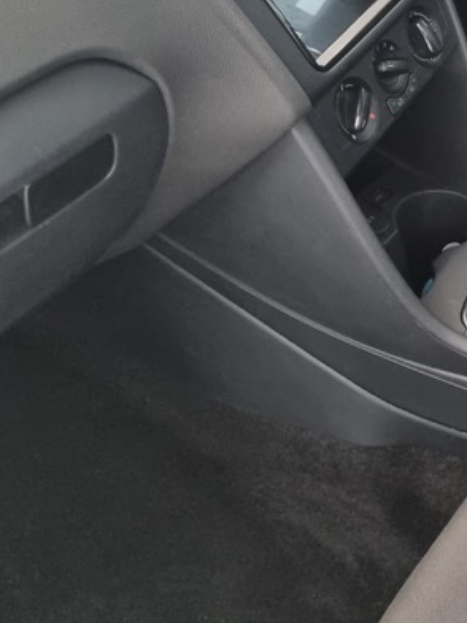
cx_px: 700
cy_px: 197
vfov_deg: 28.3
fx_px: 1223
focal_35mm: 68
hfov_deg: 19.0
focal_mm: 5.4
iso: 500
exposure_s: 1/25
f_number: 1.8
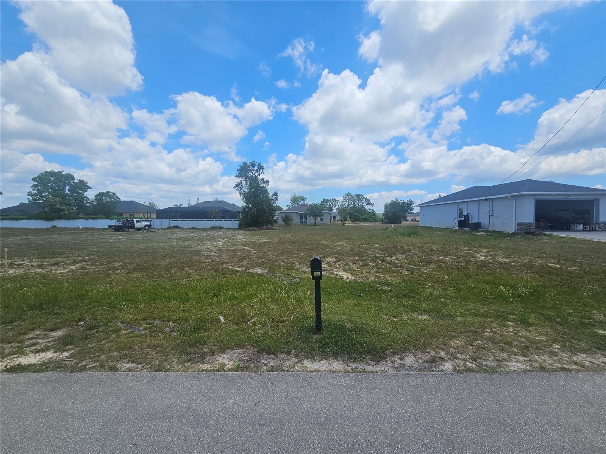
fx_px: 228
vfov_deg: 89.9
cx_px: 303
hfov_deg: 106.2
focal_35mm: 13
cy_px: 227
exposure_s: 1/3589
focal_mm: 2.2
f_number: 2.2
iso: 50
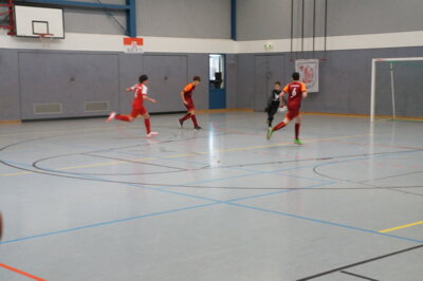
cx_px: 212
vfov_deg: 22.6
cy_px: 140
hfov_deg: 33.4
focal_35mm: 60
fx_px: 704
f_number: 13
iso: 3200
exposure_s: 1/80
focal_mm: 40
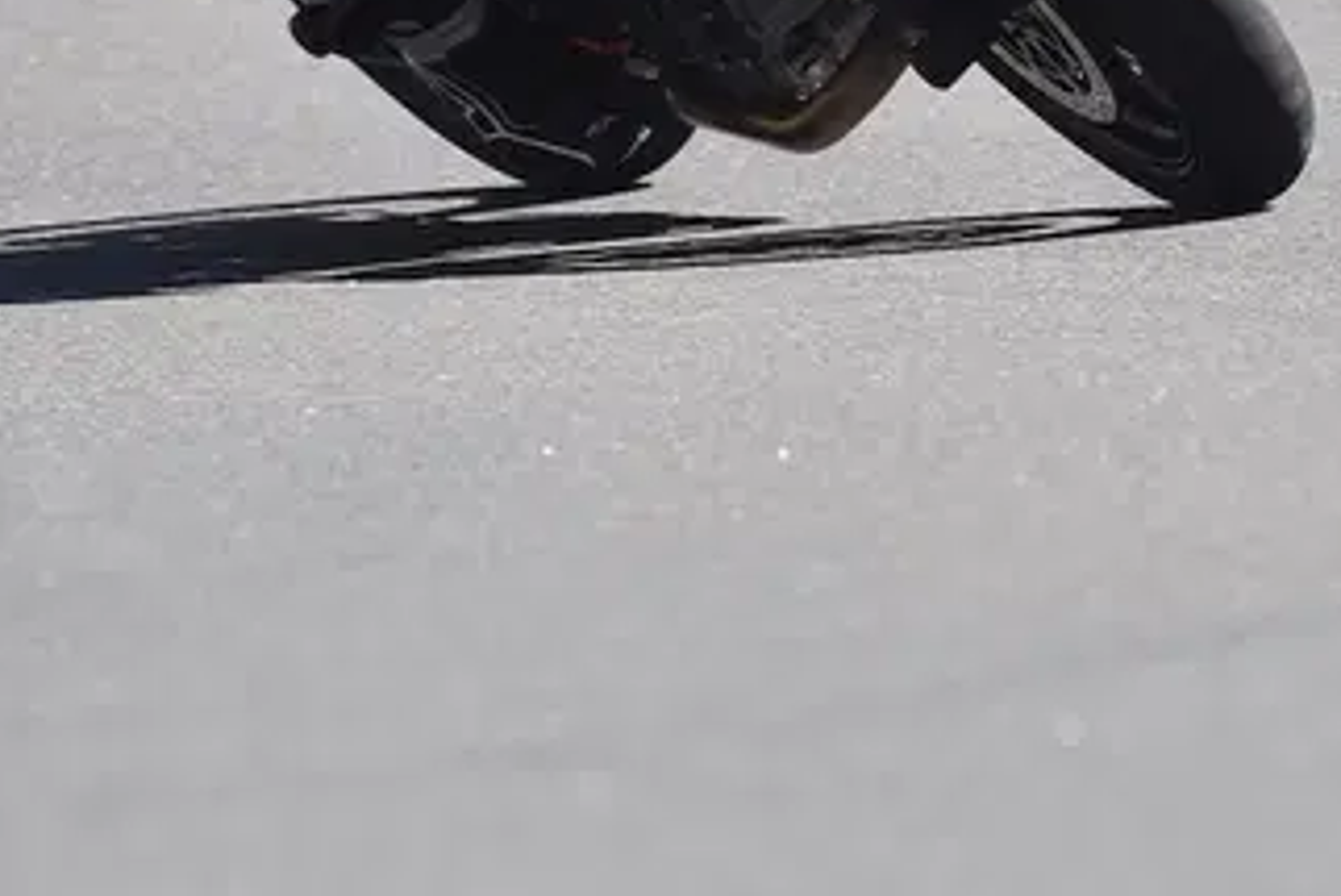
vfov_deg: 1.8
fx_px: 27762
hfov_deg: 2.8
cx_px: 1162
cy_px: -394
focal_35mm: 745
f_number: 4.5
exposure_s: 1/500
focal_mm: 200
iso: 100
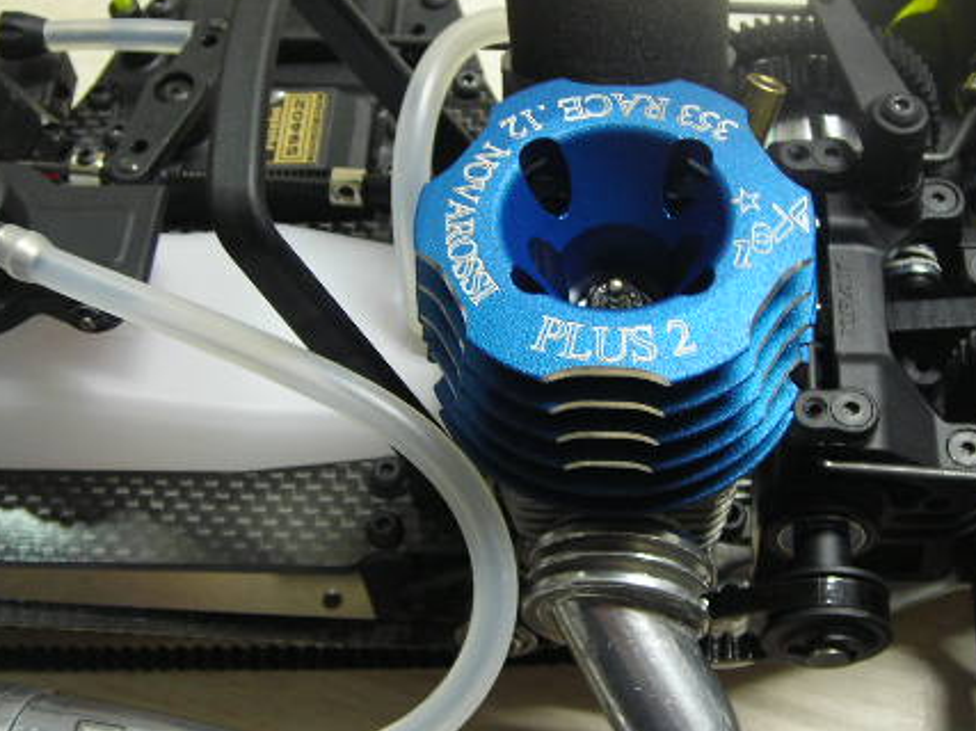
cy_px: 347
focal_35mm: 57
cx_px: 535
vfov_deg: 25.6
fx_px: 1607
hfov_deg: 33.8
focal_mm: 6.3
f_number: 3.2
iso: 106
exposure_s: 1/4
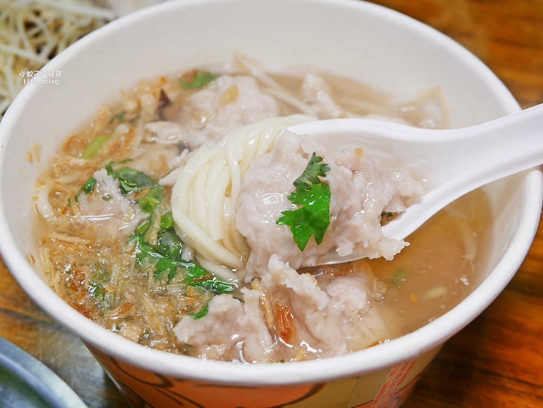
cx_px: 272
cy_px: 204
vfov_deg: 34.4
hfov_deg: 44.8
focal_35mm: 42
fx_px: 659
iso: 500
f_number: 4.6
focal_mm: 21
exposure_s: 1/60
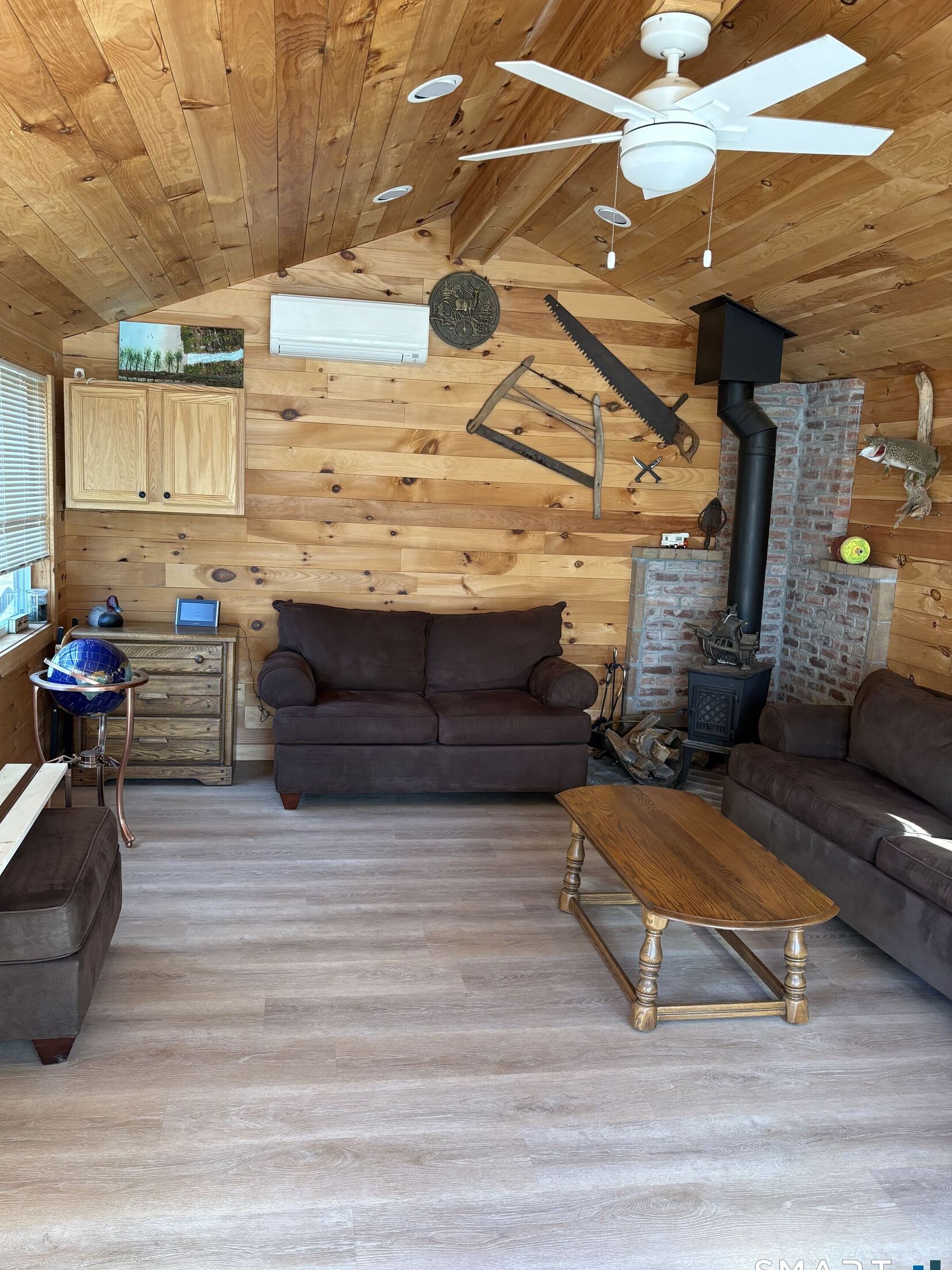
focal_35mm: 27
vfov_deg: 65.3
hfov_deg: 51.3
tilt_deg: -8.4
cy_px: 638
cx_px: 459
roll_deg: -2.8
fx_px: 990
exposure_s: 1/100
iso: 125
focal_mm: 5.96
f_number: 1.6
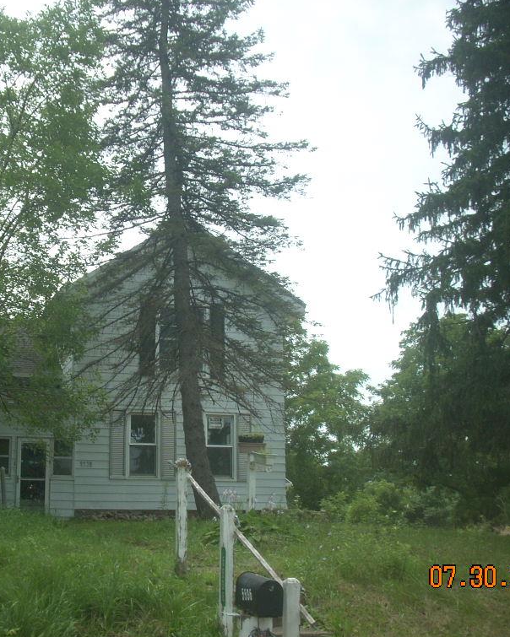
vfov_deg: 38.0
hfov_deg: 30.6
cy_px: 321
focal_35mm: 49
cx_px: 169
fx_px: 925
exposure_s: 1/149
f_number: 5.6
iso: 64
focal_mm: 6.2
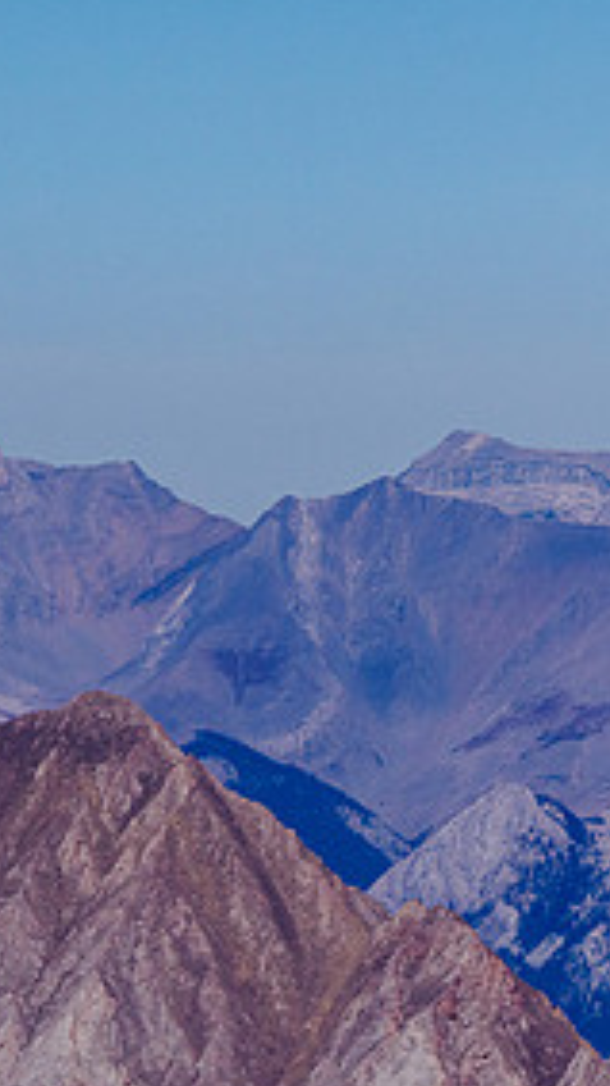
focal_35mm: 671
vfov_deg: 3.2
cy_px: 562
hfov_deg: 1.8
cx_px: 691
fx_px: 19312
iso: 200
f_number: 8
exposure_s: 1/500
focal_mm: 150
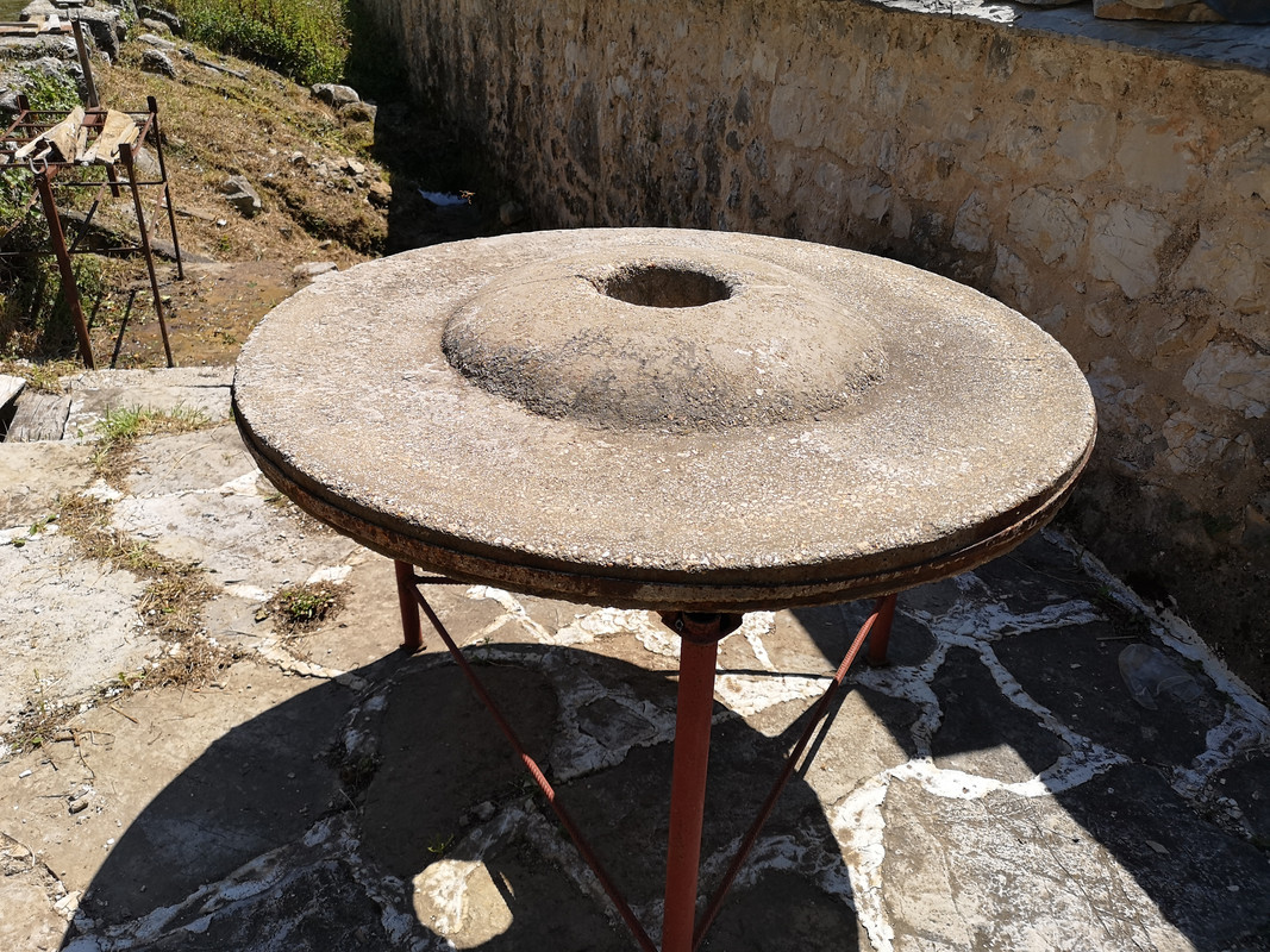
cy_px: 476
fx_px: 990
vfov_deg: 51.3
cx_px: 635
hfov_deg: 65.3
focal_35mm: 27
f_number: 1.8
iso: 50
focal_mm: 3.95
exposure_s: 1/2232
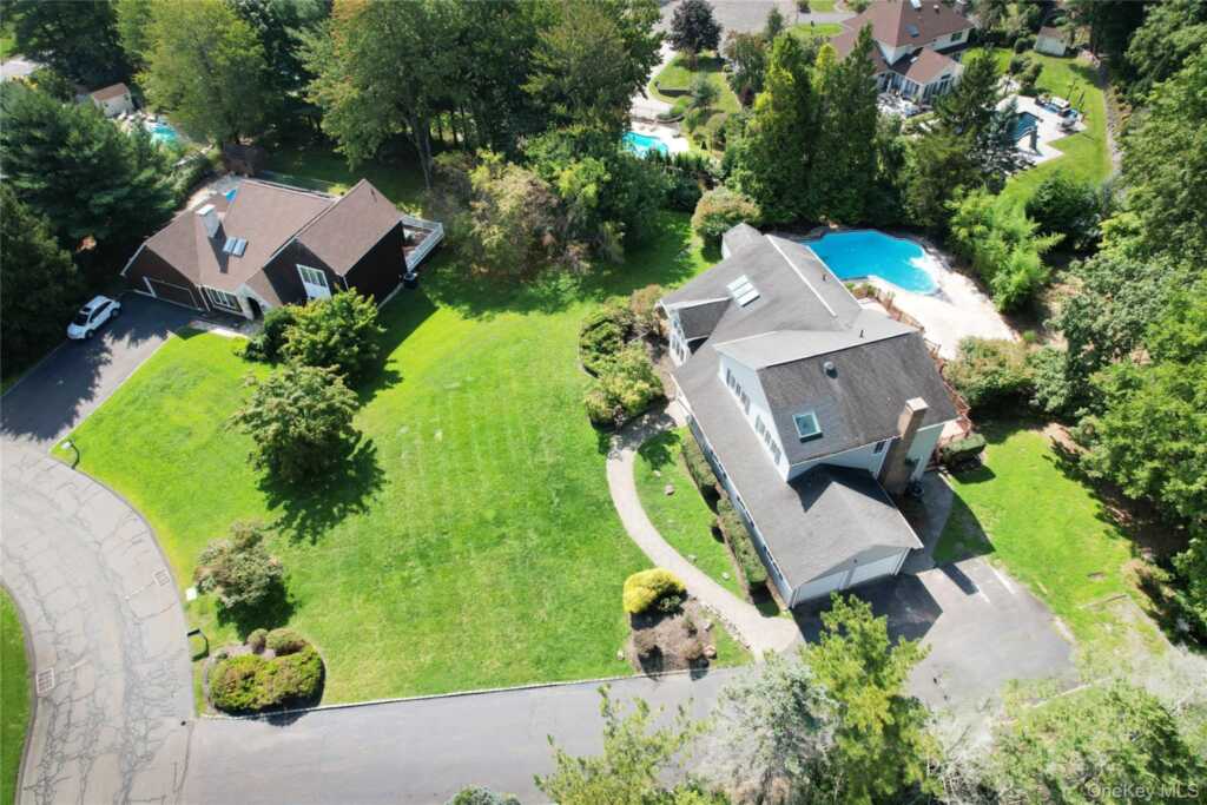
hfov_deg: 78.6
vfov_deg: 57.2
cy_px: 402
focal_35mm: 22
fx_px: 738
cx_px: 604
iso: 110
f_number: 2.8
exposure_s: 1/725
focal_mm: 8.38
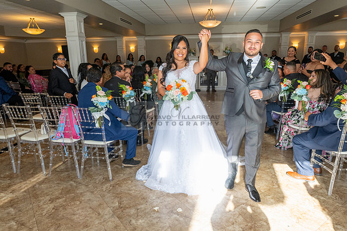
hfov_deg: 73.7
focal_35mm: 24
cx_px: 174
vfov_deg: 53.2
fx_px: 231
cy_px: 116
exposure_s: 1/200
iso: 1250
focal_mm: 24
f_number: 10
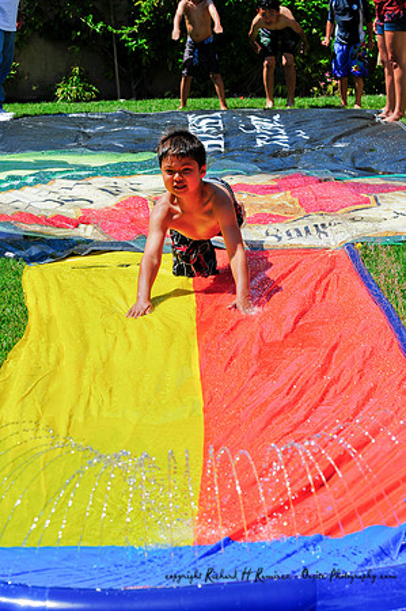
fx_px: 1780
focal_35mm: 105
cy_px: 306
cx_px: 203
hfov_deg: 13.0
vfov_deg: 19.5
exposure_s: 1/800
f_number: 7.1
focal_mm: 70
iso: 200
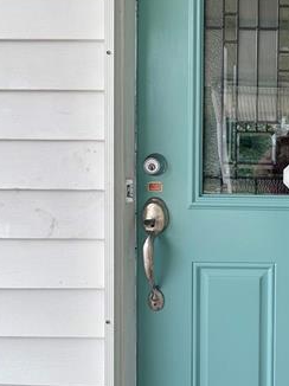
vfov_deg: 54.1
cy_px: 124
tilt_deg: -0.9
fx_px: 368
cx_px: 296
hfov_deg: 37.7
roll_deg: -0.5
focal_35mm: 33
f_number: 2.2
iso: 40
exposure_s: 1/346
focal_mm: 2.22
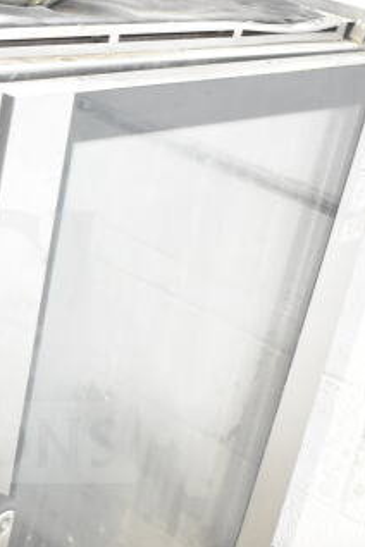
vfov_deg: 22.5
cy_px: 346
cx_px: -59
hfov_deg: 14.7
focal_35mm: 90
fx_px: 1375
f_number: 3.8
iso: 2000
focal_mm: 21
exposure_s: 1/30
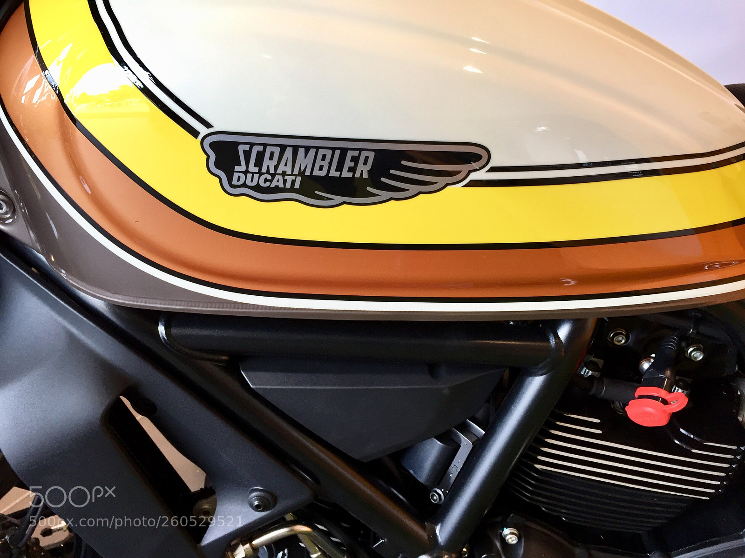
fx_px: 624
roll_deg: -1.5
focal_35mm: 29
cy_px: 279
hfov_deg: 61.7
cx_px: 372
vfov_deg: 48.2
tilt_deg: -12.9
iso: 32
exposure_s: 1/33
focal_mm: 4.15
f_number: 2.2
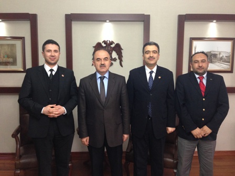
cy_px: 88
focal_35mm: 33
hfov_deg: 55.4
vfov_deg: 42.9
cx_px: 118
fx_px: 224
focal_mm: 4.12
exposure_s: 1/20
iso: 160
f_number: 2.4
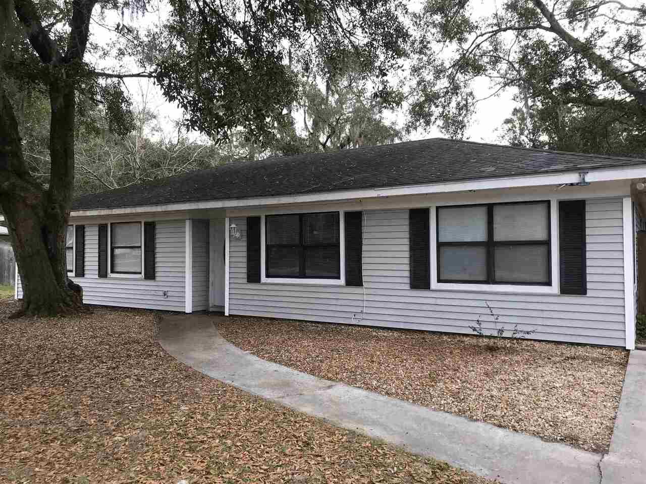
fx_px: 523
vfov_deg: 49.7
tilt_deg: +0.2
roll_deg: -0.5
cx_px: 323
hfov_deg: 63.4
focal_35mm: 28
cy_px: 242
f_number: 1.8
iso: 20
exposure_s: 1/127
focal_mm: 3.99
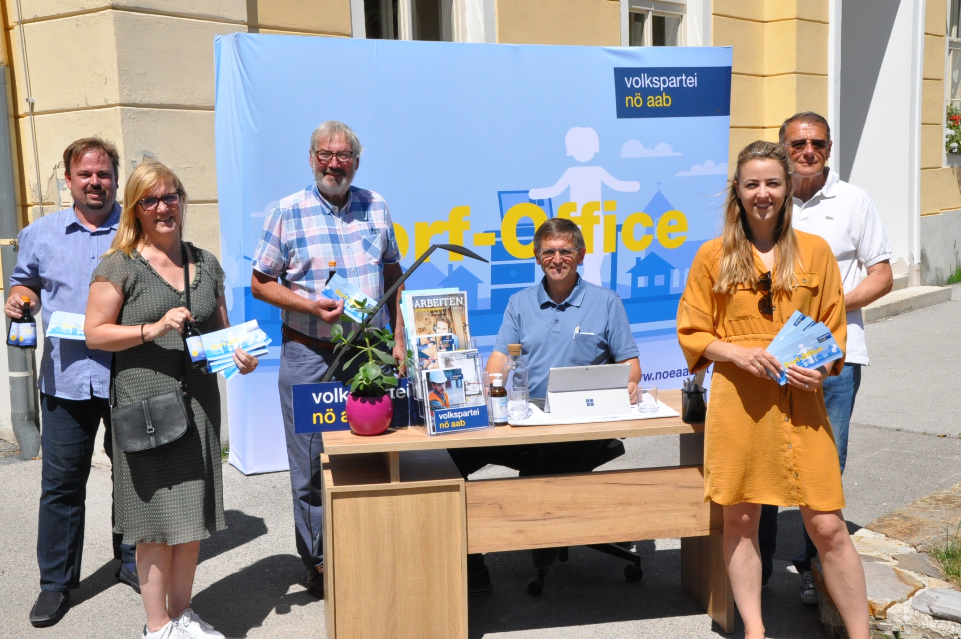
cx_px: 480
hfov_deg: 41.2
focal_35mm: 48
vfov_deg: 28.0
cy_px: 320
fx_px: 1280
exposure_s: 1/1500
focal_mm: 32
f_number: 19
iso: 2000
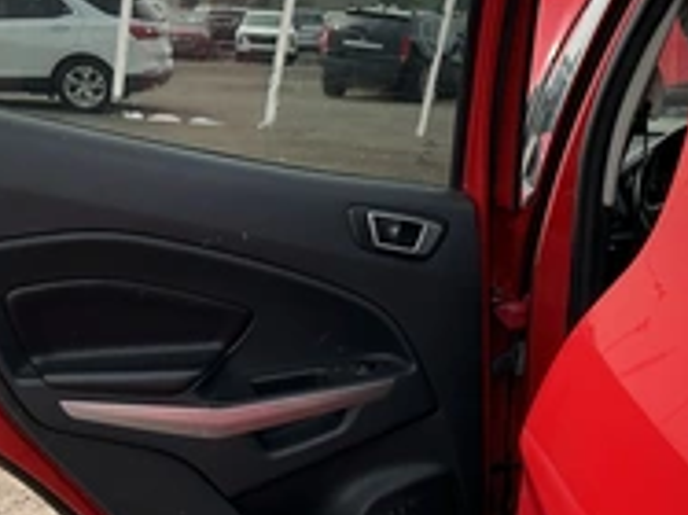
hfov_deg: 32.0
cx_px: 453
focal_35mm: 60
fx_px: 1192
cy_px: 265
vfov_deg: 24.4
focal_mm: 3
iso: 25
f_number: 1.8
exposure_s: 1/739
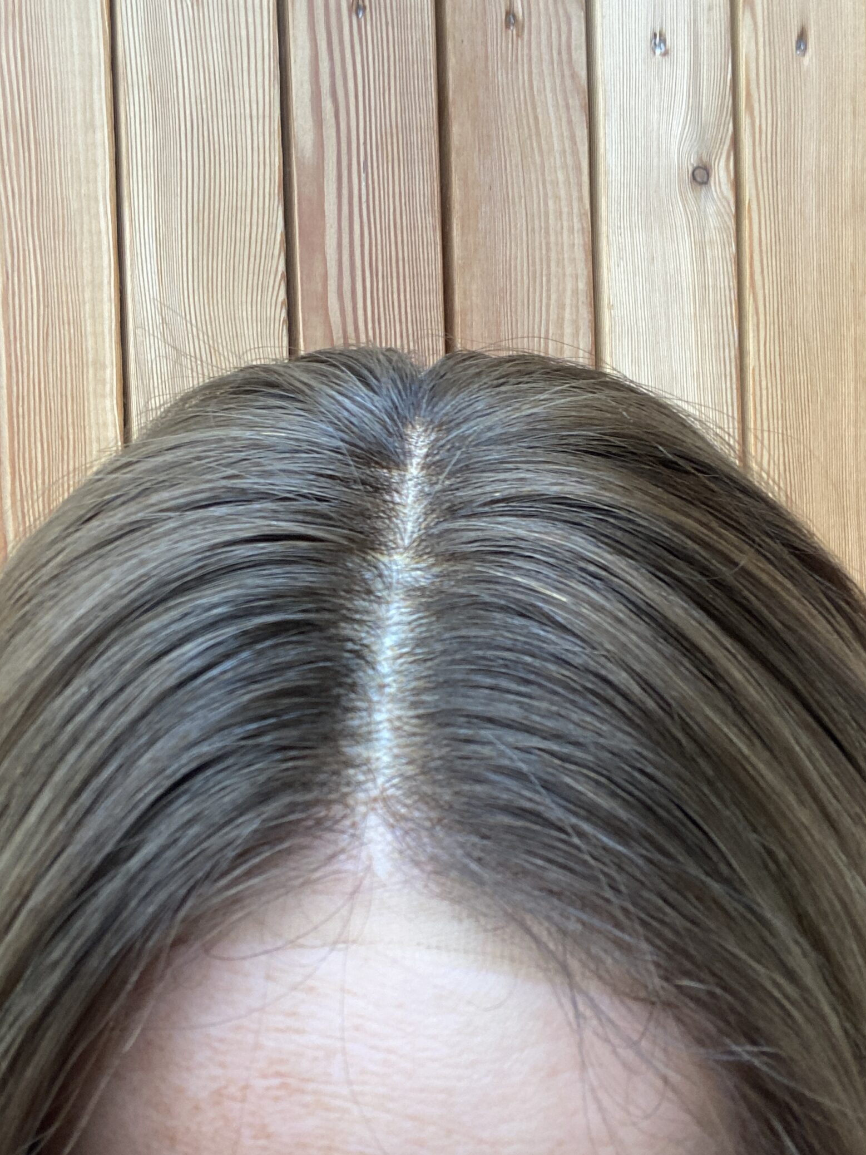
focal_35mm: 37
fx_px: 1234
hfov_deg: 38.6
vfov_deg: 49.9
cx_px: 392
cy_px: 677
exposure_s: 1/60
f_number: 2.2
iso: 125
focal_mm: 2.71
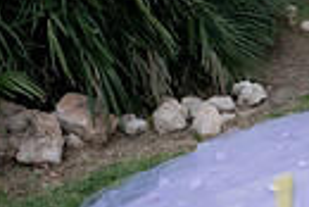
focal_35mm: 89
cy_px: 403
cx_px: 449
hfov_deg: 20.0
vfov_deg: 13.4
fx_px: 765
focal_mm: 20
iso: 125
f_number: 2.8
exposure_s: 1/640
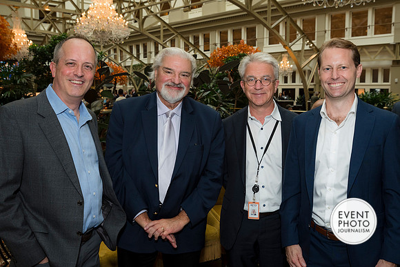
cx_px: 200
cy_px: 134
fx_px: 322
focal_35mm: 29
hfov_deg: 63.6
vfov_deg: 45.0
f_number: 5
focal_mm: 29
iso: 800
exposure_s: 1/125
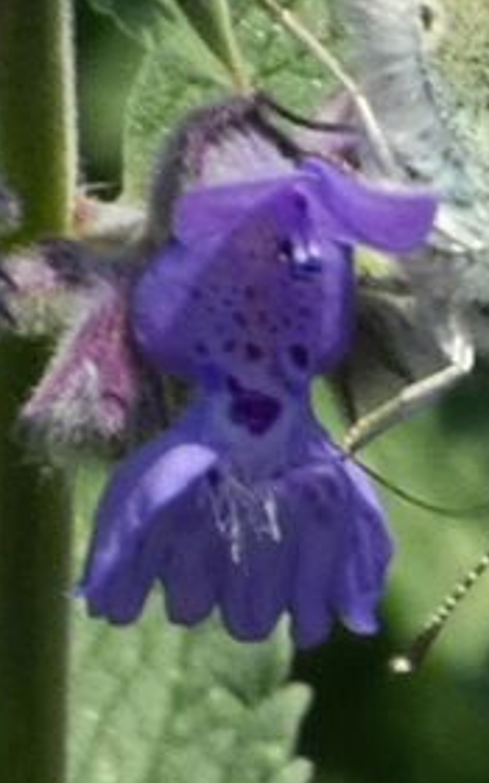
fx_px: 23306
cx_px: 574
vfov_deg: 1.9
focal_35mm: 1093
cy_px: 151
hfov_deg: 1.2
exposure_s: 1/100
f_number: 5.6
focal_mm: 60.8
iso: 80
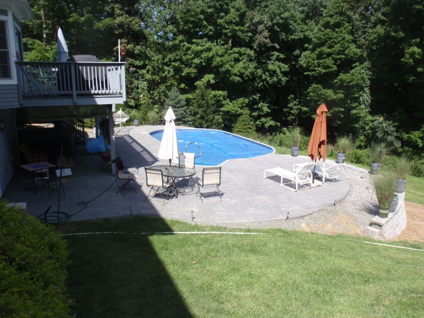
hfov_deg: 63.4
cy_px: 159
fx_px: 343
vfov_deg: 49.7
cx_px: 212
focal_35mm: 28
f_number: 8
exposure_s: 1/80
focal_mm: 5
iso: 64
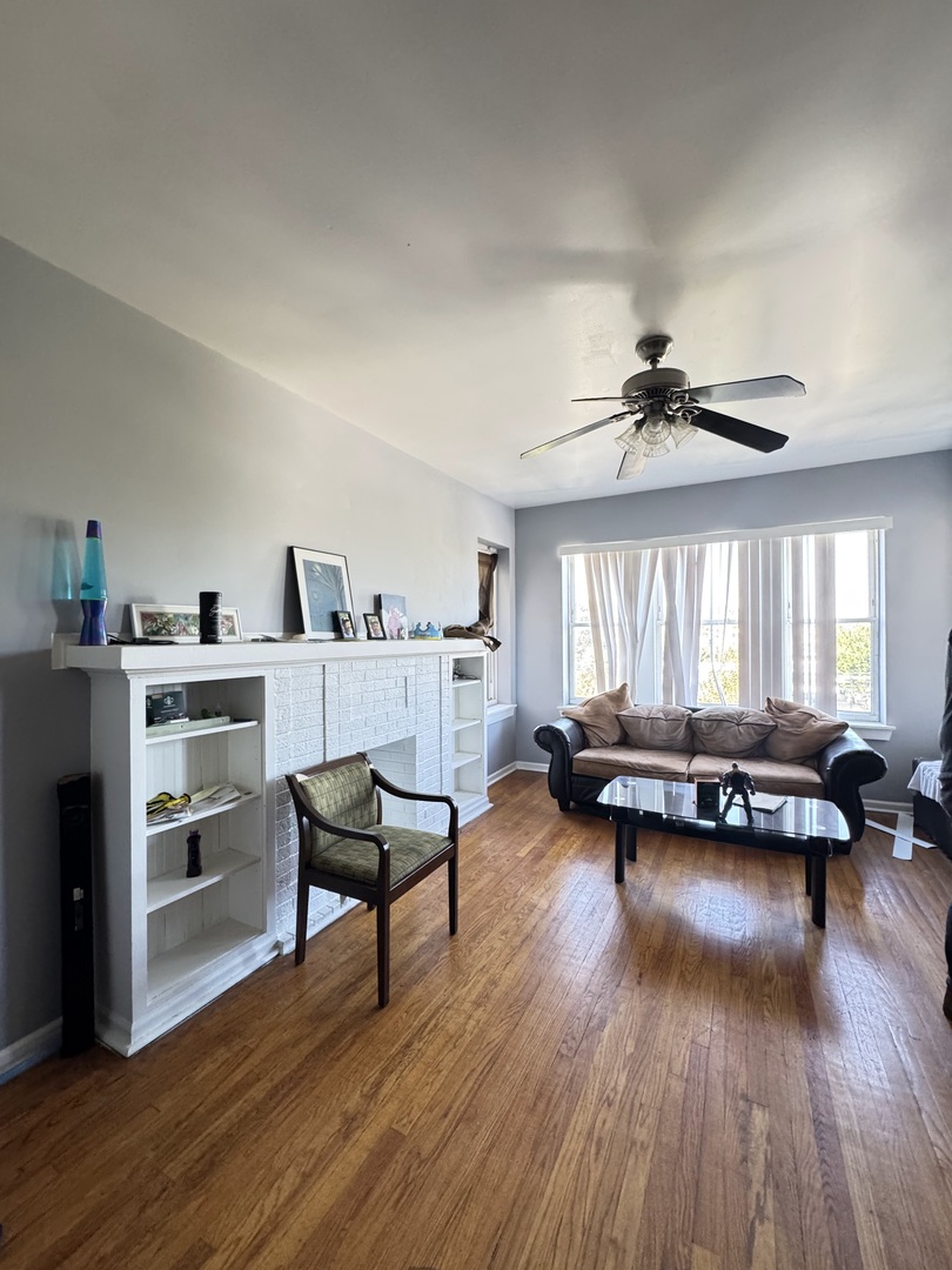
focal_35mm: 14
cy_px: 635
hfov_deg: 85.7
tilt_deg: -0.7
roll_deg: +2.0
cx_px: 476
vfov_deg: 102.1
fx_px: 513
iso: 400
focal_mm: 2.22
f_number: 2.2
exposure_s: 1/60
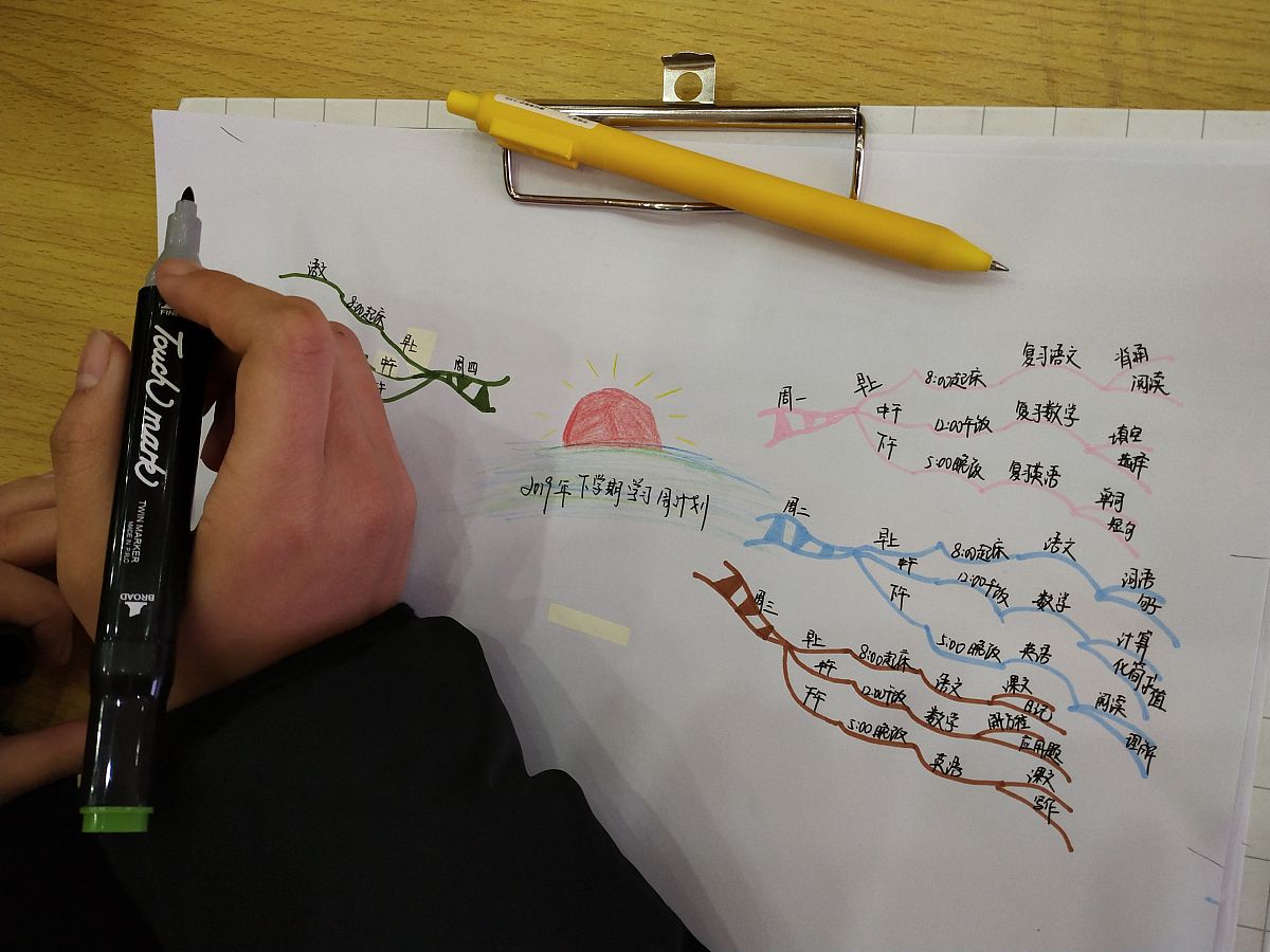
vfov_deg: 45.4
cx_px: 635
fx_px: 1137
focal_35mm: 31
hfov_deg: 58.4
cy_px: 476
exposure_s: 1/100
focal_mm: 4.05
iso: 220
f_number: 1.78
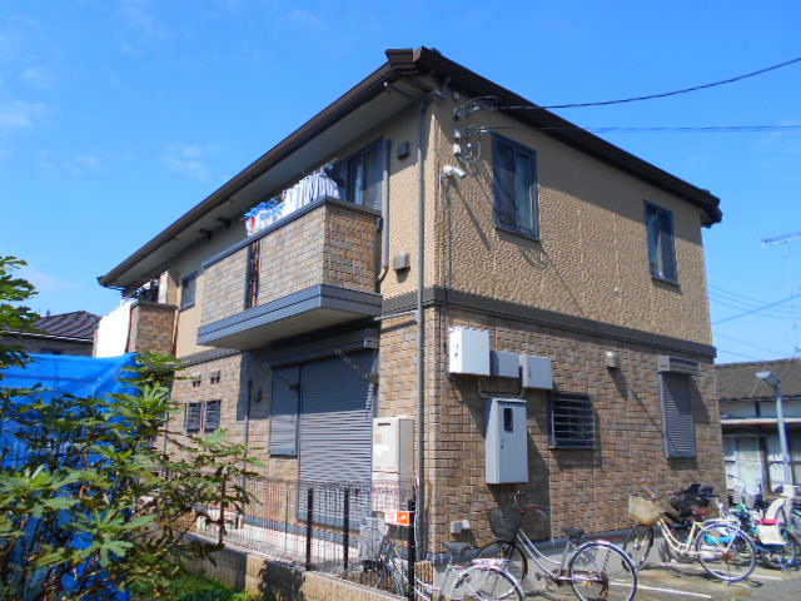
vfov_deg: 53.1
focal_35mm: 26
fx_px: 602
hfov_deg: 67.3
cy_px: 300
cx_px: 400
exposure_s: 1/800
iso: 80
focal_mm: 4.6
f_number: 3.2
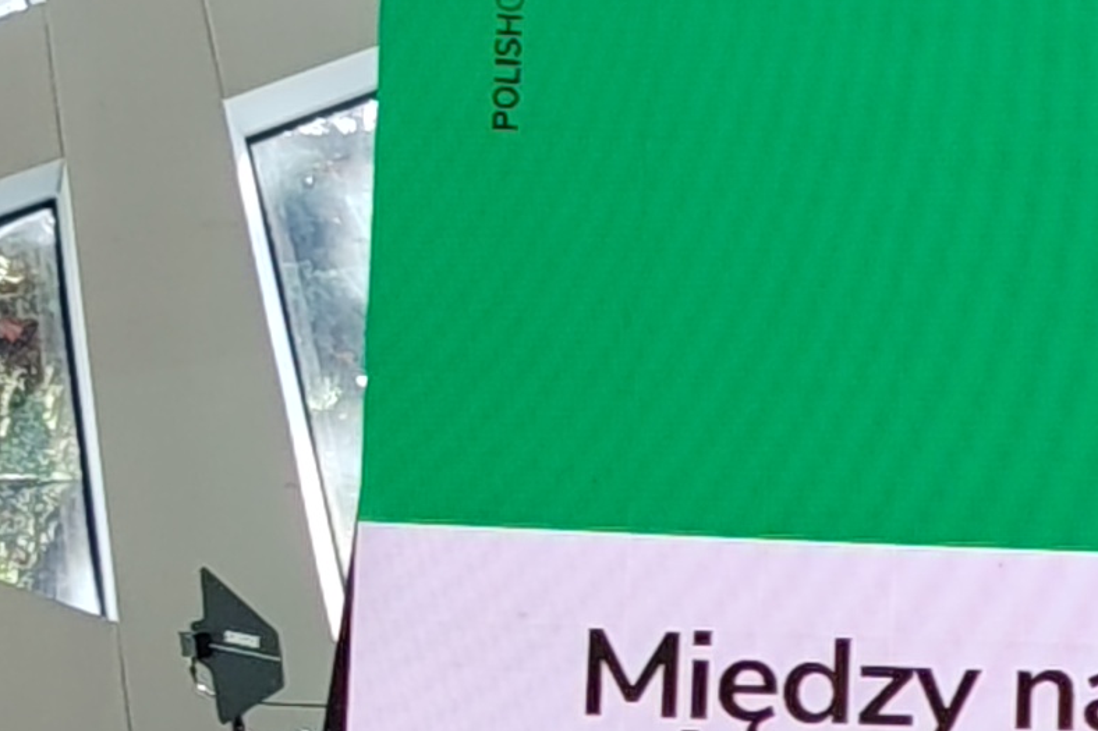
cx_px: 2491
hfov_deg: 10.7
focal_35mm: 169
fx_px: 5153
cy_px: 801
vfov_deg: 8.1
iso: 156
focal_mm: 5.25
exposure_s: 1/50
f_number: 1.75
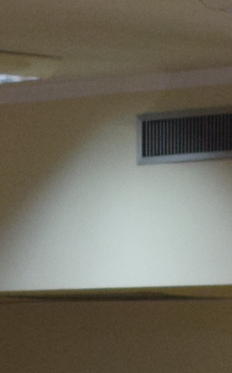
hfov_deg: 3.8
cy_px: 522
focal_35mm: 347
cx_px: 89
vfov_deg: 6.0
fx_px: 3511
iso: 900
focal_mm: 25
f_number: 4
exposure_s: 1/60
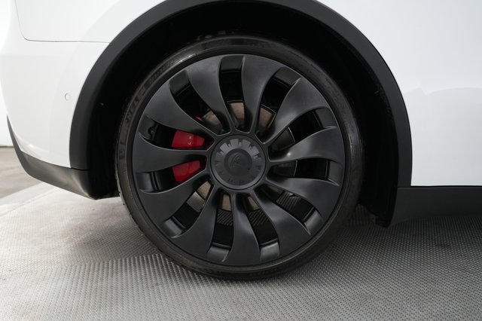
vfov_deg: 51.2
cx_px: 241
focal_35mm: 25
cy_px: 160
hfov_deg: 71.5
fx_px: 335
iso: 2000
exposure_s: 1/160
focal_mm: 25
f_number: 2.8
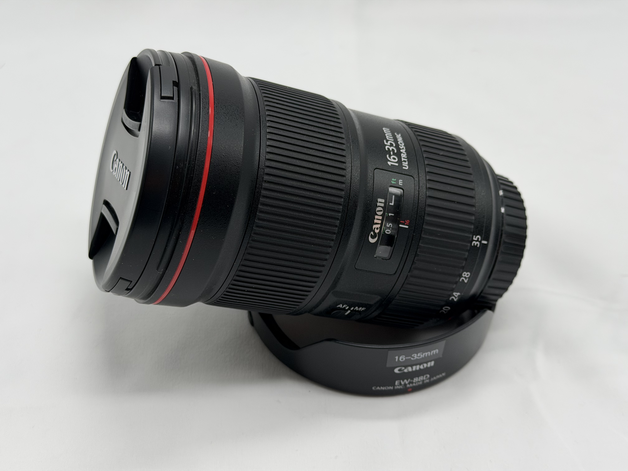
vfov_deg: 30.3
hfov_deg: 39.7
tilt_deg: -45.0
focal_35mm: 48
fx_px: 871
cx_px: 314
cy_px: 236
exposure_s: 1/606
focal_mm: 6.76
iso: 64
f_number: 1.78
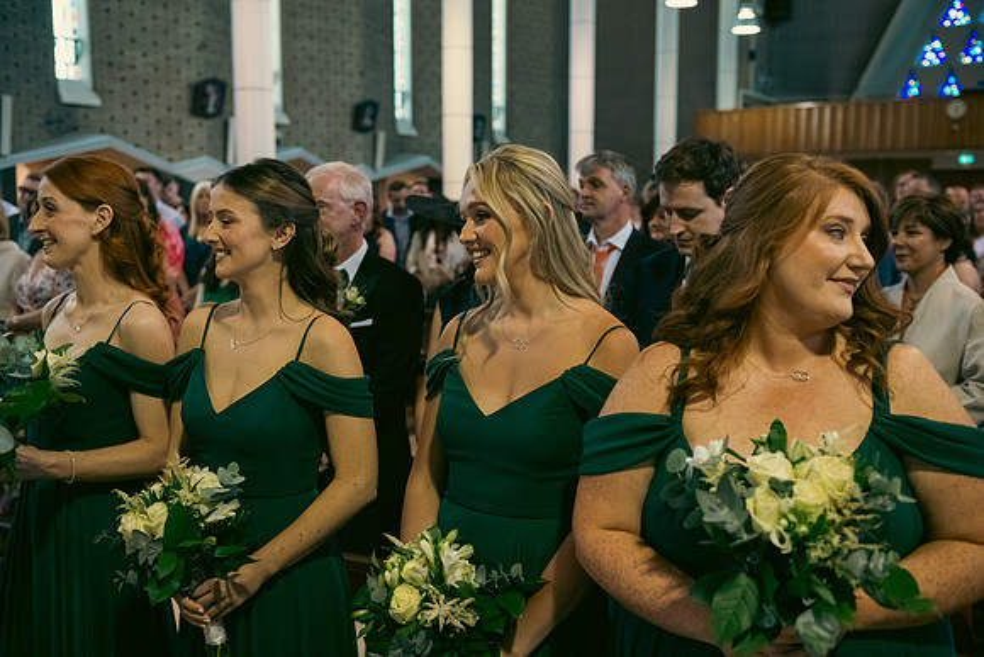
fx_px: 1094
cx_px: 492
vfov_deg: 33.4
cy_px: 328
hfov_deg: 48.4
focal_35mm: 40
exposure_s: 1/160
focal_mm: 40
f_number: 3.5
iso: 1000
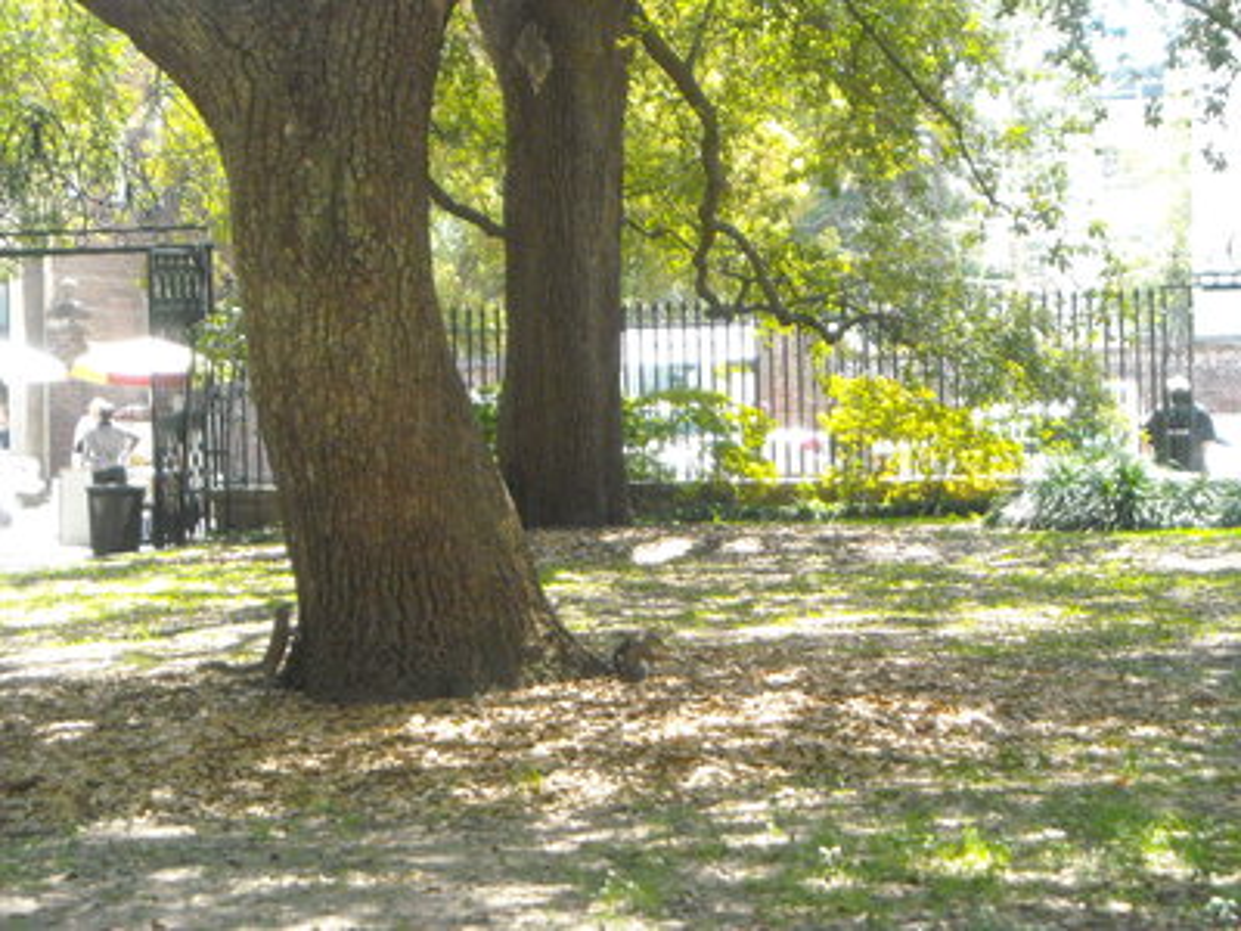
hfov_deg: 18.7
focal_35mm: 105
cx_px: 620
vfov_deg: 14.1
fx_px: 3764
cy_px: 466
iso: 400
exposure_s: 1/192
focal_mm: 17.1
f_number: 4.7
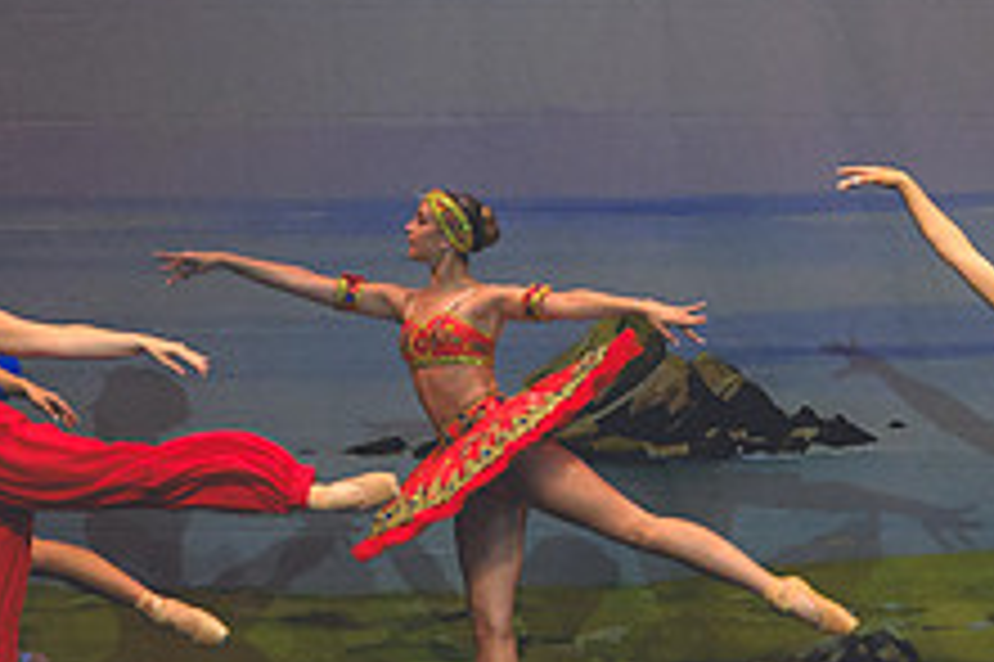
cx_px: 447
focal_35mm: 409
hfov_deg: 5.0
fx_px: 11284
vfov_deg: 3.4
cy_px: 620
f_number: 2.8
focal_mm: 82
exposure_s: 1/500
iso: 800
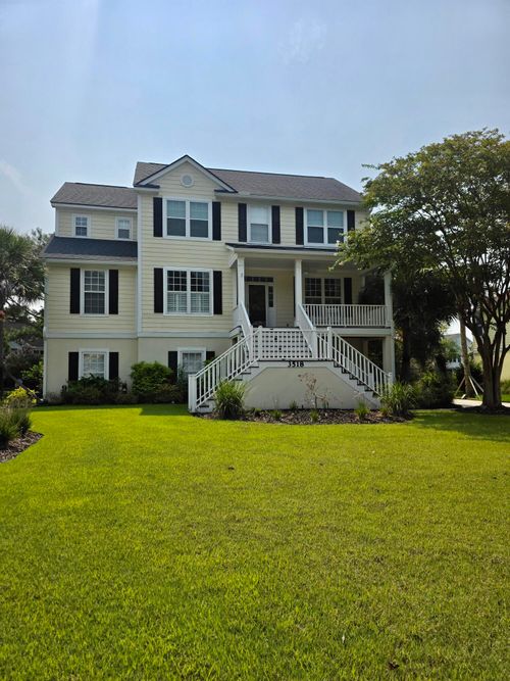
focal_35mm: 23
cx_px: 255
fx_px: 452
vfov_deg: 73.9
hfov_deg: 58.9
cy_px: 340
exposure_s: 1/7944
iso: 50
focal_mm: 6.3
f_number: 1.7
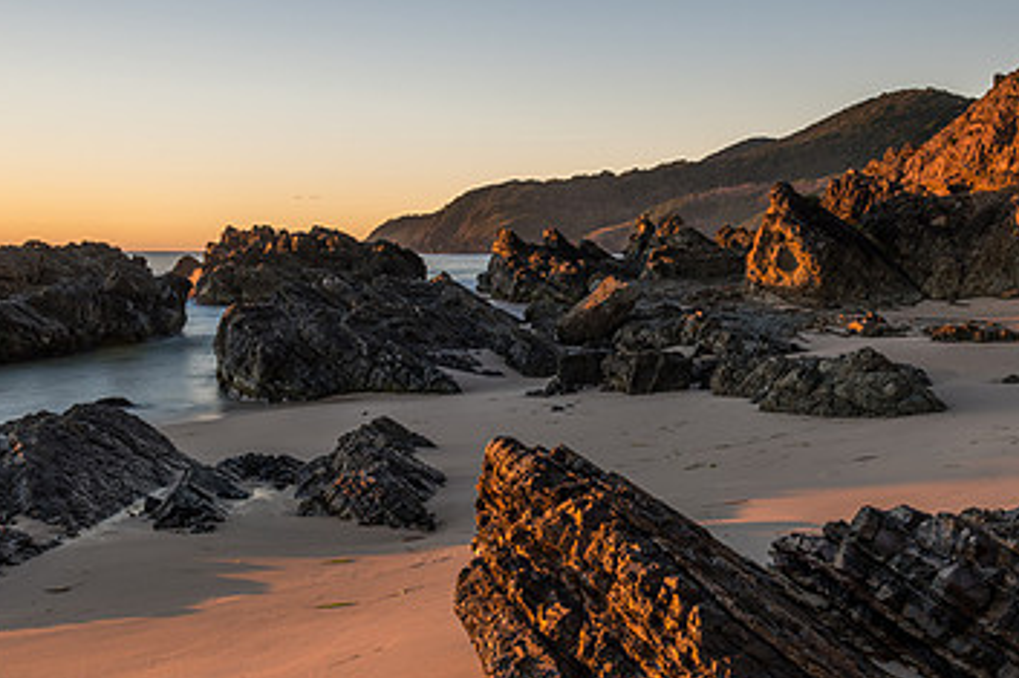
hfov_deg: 43.4
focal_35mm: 45
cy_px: 399
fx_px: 1273
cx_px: 613
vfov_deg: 29.8
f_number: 9
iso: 31
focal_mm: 24
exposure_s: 4
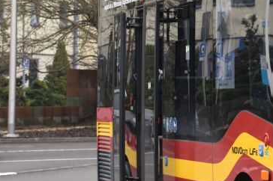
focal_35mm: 169
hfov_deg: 11.9
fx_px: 1280
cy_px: 45
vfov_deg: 8.1
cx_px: 343
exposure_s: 1/80
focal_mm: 40
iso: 400
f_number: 4.5
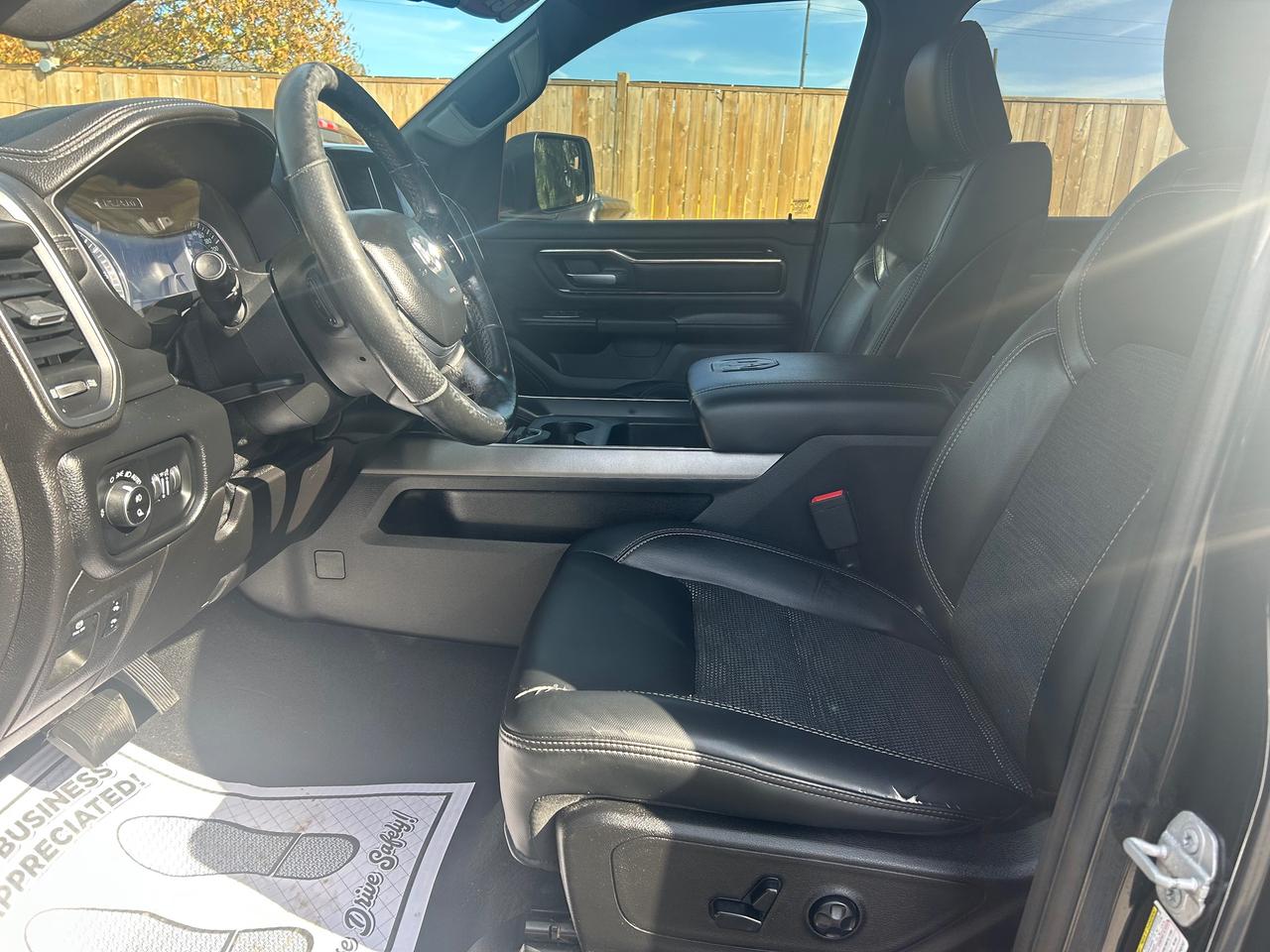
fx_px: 954
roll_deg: -2.8
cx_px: 635
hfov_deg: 67.3
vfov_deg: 53.1
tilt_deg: -15.6
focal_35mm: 26
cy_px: 476
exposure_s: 1/265
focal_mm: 5.7
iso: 40
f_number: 1.5
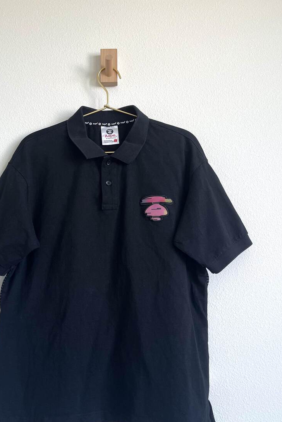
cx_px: 109
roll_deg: -0.1
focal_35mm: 33
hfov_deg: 39.8
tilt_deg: +4.2
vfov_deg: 56.7
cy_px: 256
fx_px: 388
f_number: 1.6
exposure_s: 1/121
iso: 100
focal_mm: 5.1
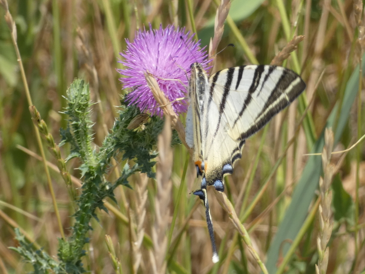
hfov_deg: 6.6
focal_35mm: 300
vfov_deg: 5.0
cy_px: 137
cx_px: 182
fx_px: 3164
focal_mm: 53.8
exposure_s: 1/125
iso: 80
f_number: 5.5
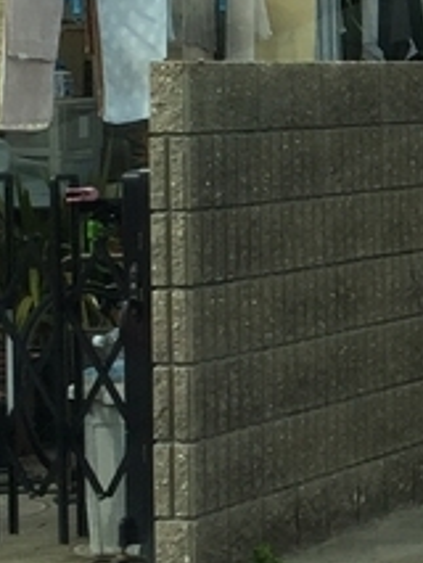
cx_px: 965
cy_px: 111
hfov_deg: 8.4
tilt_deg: +0.1
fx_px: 2653
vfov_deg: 12.1
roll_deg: +0.2
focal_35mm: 163
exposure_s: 1/1236
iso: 32
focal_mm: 4.15
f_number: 2.2
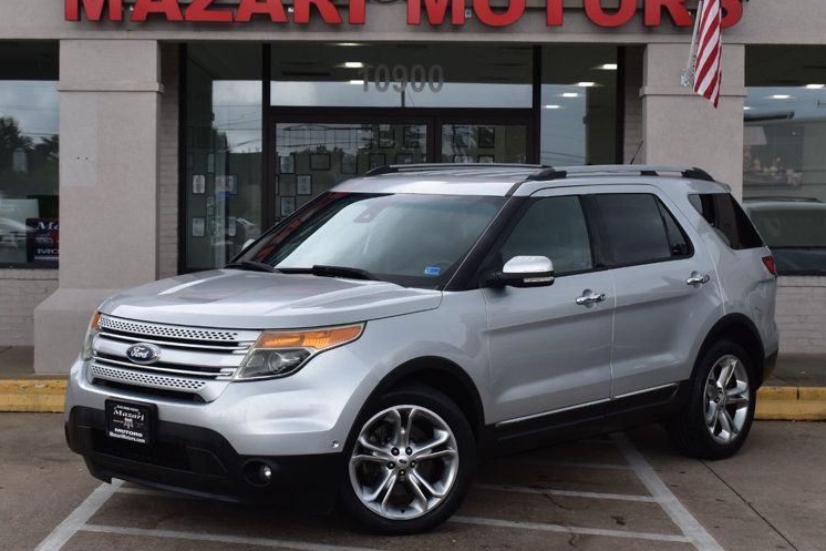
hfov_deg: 28.8
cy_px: 285
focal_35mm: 70
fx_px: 1606
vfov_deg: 19.4
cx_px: 370
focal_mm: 34
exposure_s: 1/250
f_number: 10
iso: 400
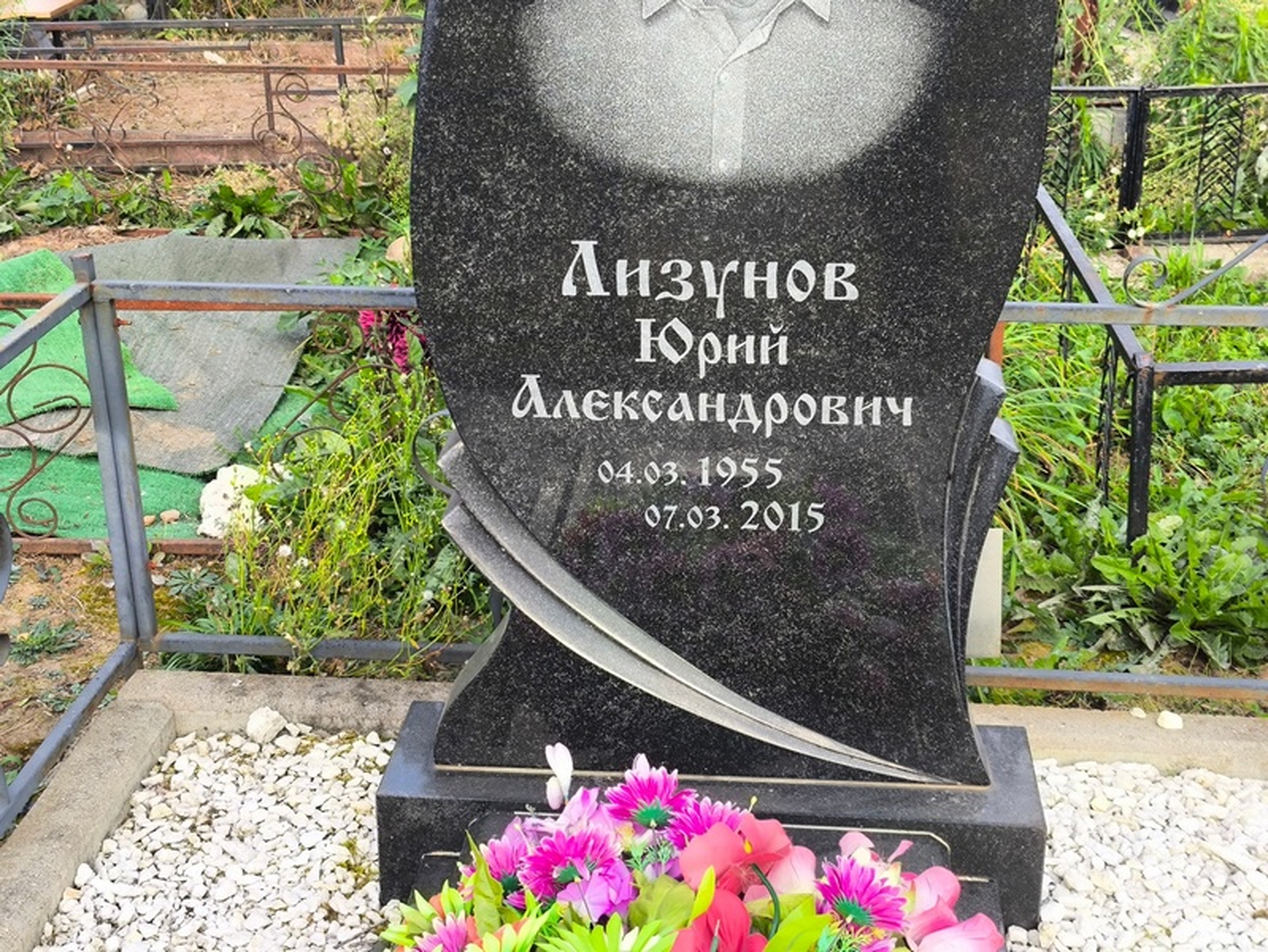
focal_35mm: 50
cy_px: 476
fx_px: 1832
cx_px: 634
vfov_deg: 29.1
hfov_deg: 38.2
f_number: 1.7
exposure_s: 1/132
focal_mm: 4.71
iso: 50
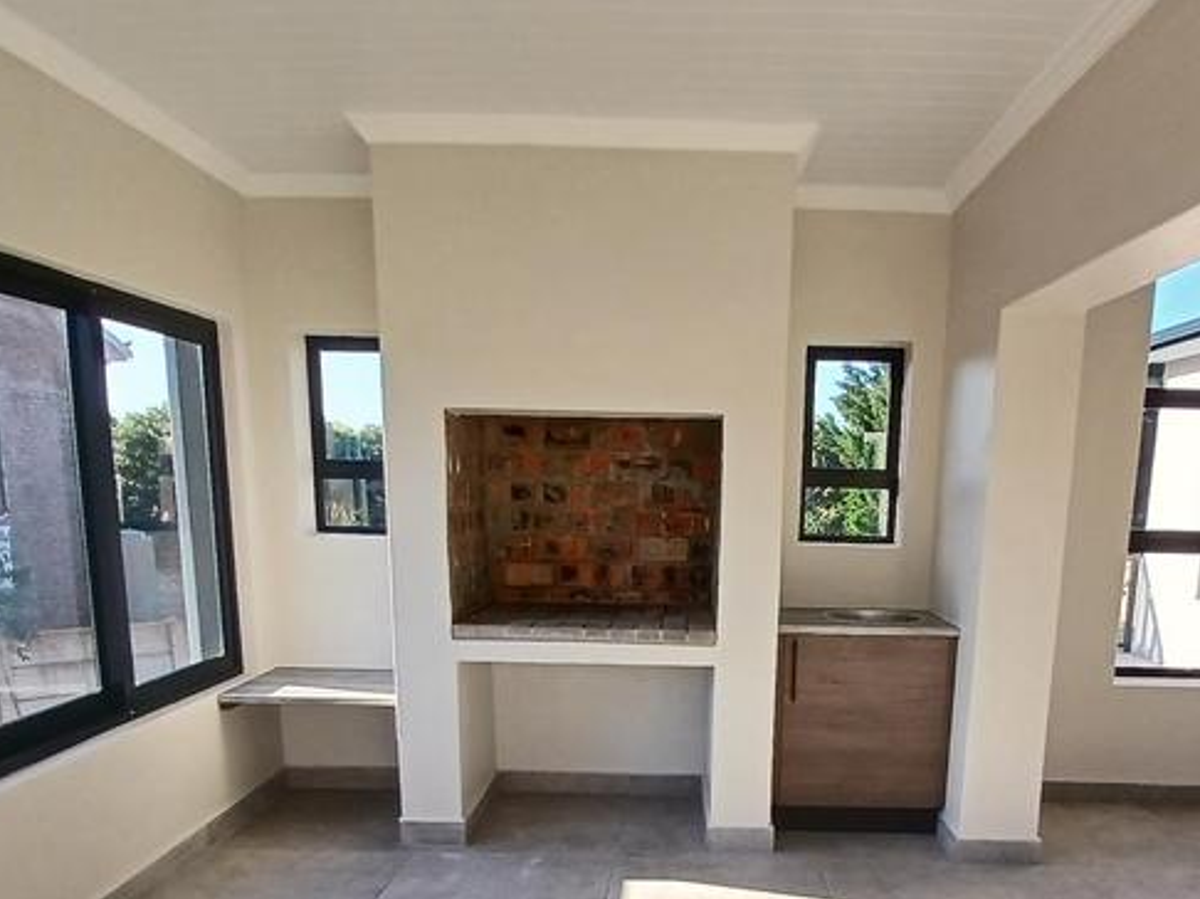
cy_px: 694
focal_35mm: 28
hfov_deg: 63.2
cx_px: 689
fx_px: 970
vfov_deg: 47.5
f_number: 2.2
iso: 50
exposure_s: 1/223
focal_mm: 1.4
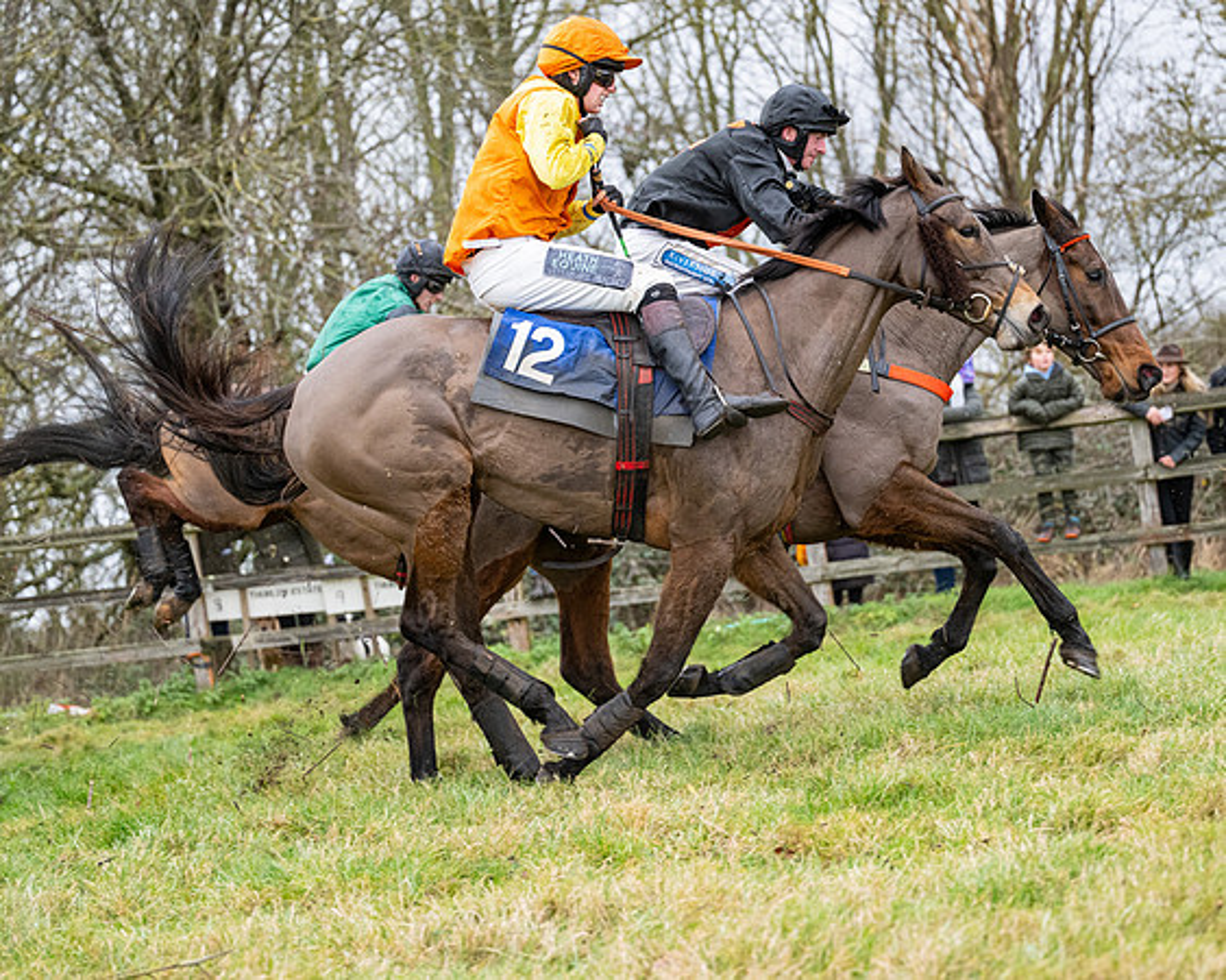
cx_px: 580
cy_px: 489
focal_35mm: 82
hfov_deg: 23.3
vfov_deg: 18.7
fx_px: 2968
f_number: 2.8
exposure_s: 1/1000
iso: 1600
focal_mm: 70
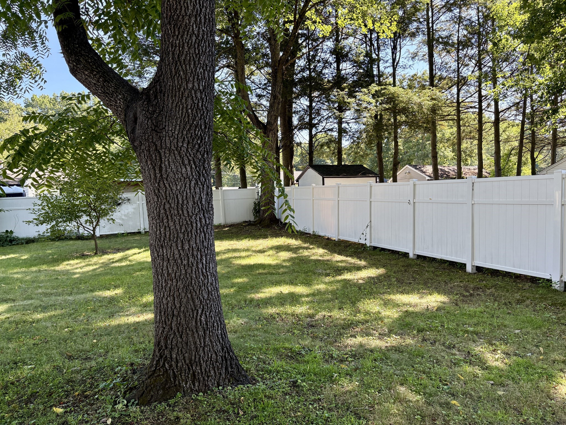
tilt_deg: -0.5
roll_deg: +3.1
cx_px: 283
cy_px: 212
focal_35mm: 26
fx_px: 425
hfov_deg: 67.3
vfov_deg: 53.1
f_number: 1.6
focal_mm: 5.96
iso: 64
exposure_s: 1/367
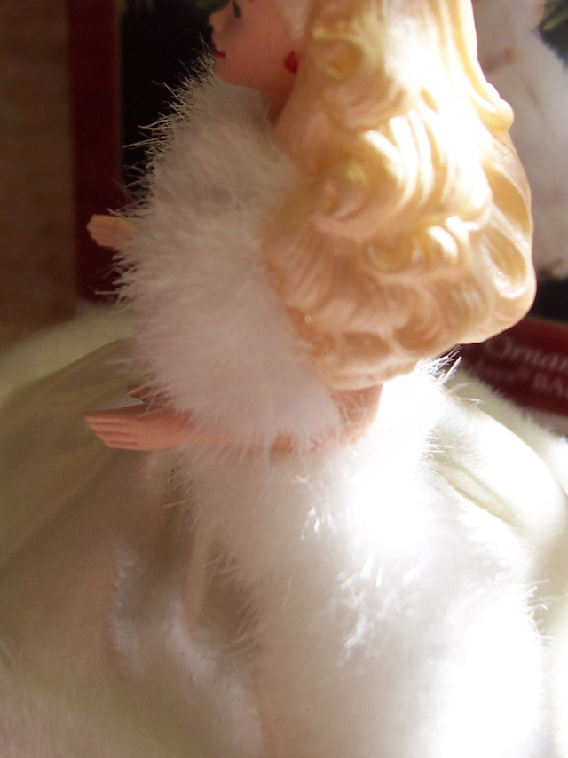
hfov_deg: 28.0
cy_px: 279
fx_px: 1138
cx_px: 273
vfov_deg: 36.6
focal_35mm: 52
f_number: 2.8
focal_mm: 5.6
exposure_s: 1/350
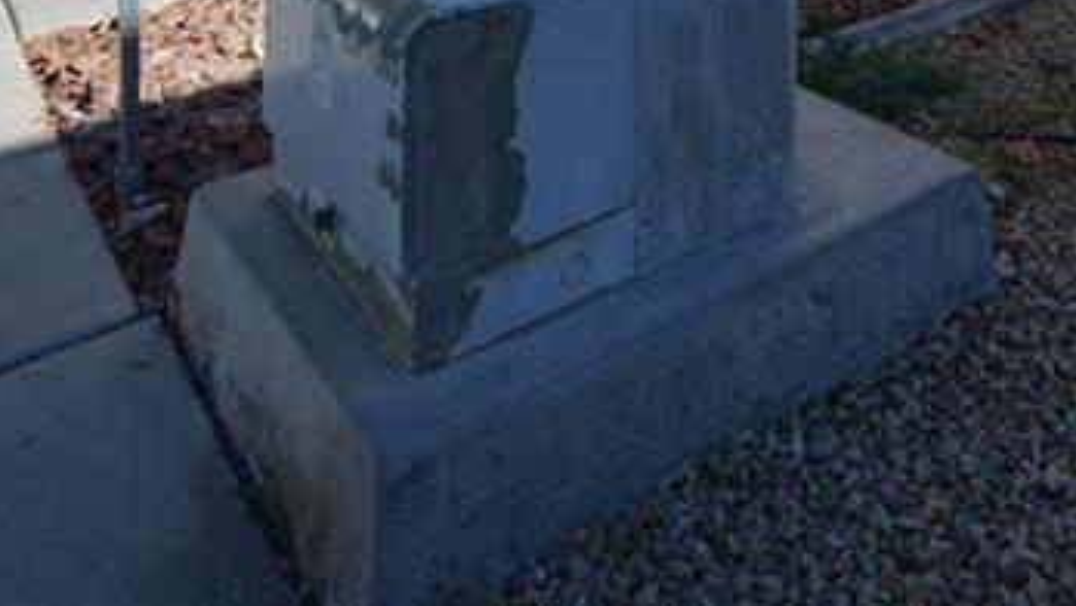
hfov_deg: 49.2
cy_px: -445
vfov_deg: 22.0
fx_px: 1056
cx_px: 931
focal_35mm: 37
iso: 50
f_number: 7.1
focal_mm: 12
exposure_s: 1/125
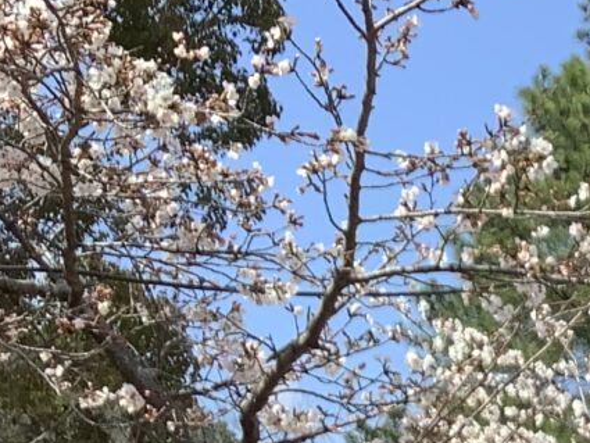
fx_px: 2387
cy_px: 782
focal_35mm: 140
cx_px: 923
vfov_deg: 10.1
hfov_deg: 13.2
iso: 25
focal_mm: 3.3
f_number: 2.4
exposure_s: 1/840
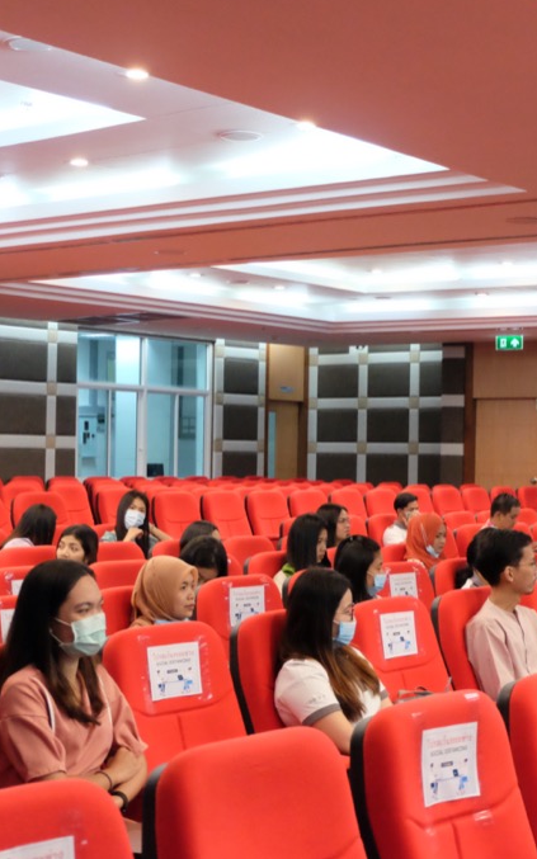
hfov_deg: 20.0
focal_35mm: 65
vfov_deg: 31.5
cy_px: 426
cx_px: 264
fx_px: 1522
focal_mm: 28.2
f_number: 4.5
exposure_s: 1/160
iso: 5000
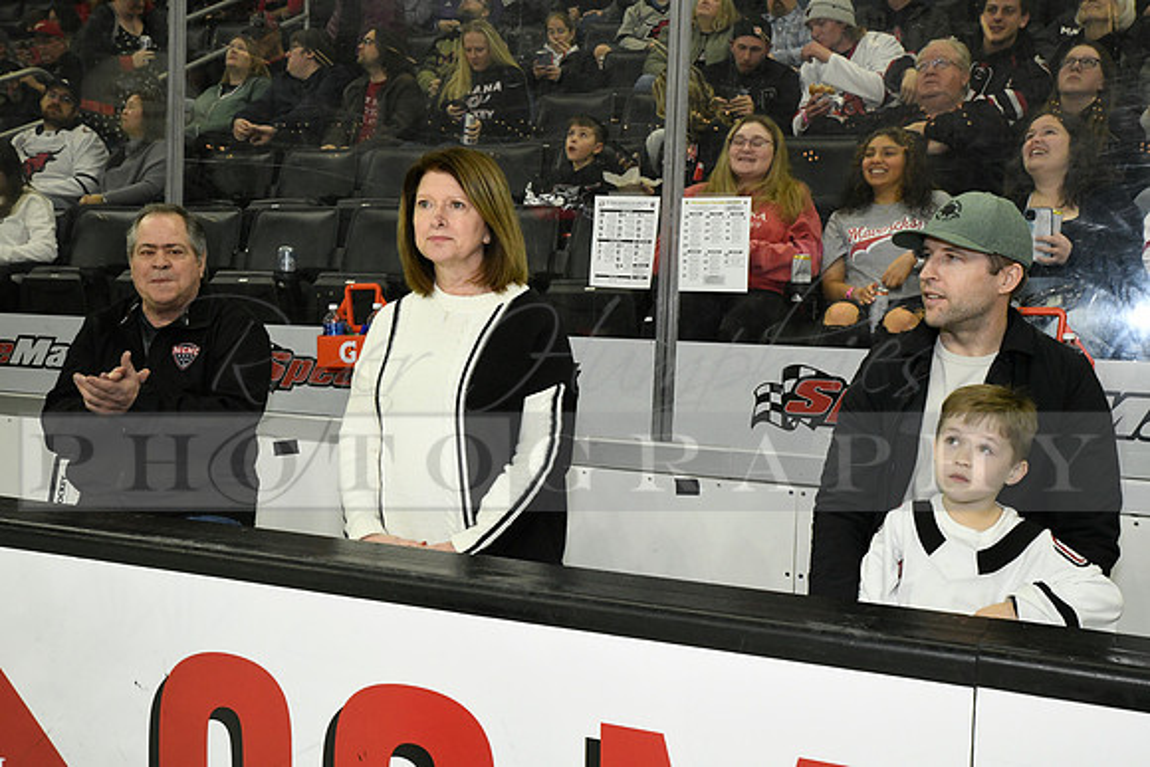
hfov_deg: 48.4
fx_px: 1278
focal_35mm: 40
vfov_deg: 33.4
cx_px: 575
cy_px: 384
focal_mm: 40
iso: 6400
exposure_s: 1/250
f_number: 14
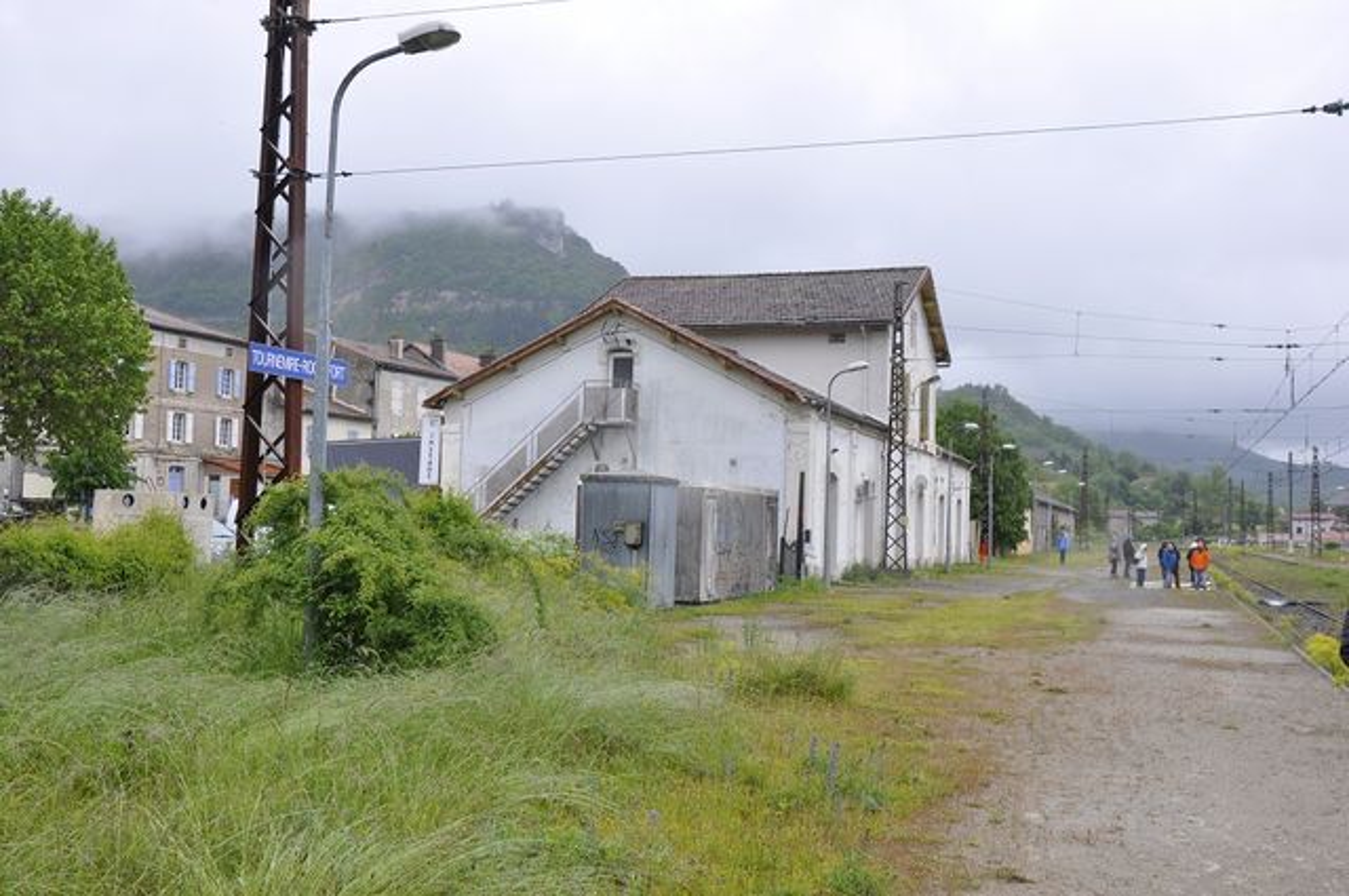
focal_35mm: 36
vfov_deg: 36.8
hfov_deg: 53.2
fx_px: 1347
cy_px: 448
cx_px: 674
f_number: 9
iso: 200
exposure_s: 1/320
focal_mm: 24
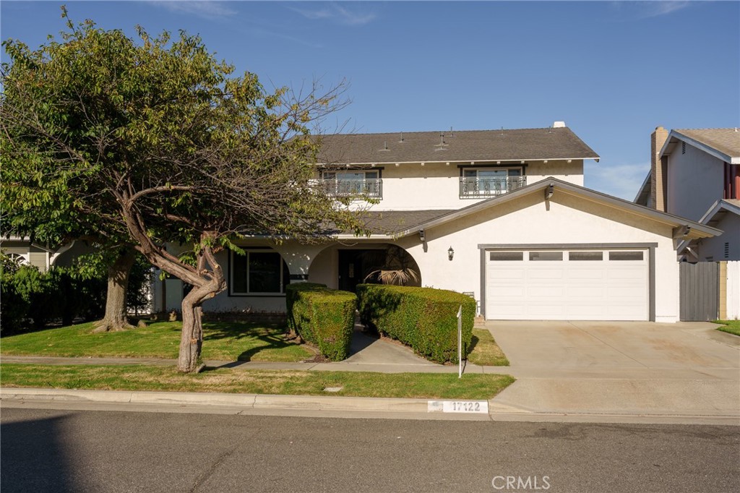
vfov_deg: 46.4
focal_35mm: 28
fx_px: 575
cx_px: 370
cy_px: 246
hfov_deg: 65.5
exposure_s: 1/320
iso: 100
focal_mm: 28
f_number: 8
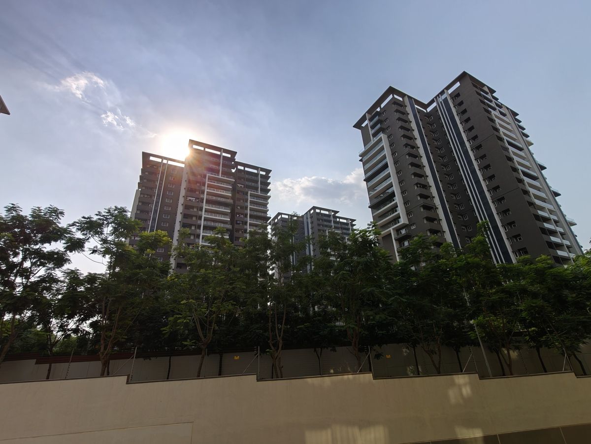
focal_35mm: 15
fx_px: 256
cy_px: 222
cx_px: 296
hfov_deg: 98.2
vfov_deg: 81.7
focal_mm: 2.3
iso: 50
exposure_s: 1/546
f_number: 2
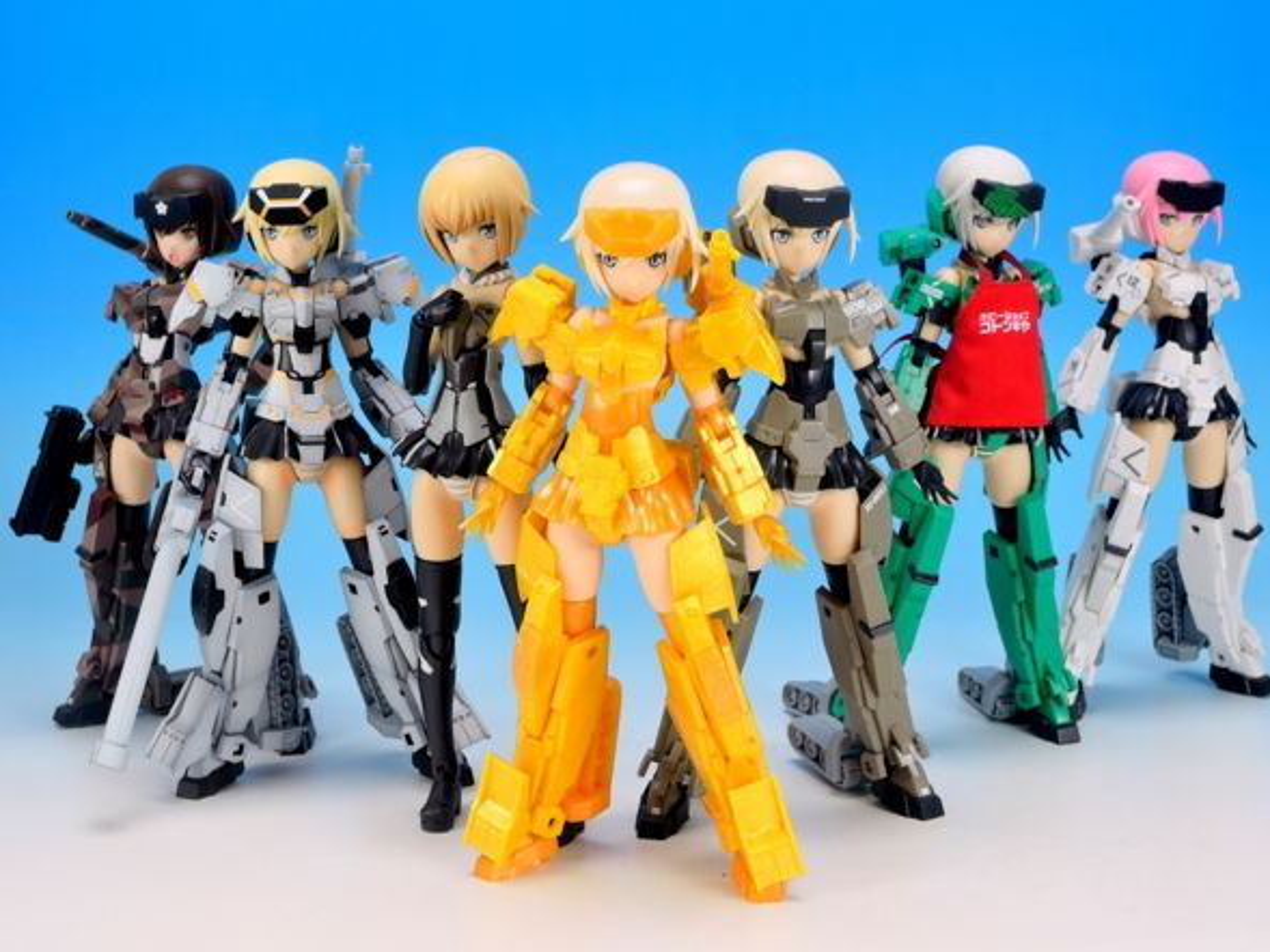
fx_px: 2055
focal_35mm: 56
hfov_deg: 34.3
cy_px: 476
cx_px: 645
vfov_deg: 26.1
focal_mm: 11.8
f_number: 5.6
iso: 80
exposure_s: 1/2
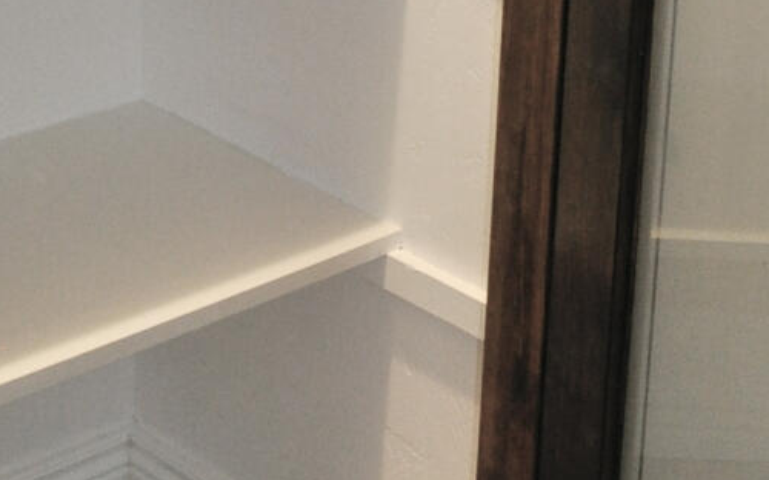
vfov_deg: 10.8
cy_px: -498
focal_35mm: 110
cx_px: 501
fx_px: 2304
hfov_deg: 18.9
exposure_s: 1/125
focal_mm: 18
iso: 800
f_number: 3.5
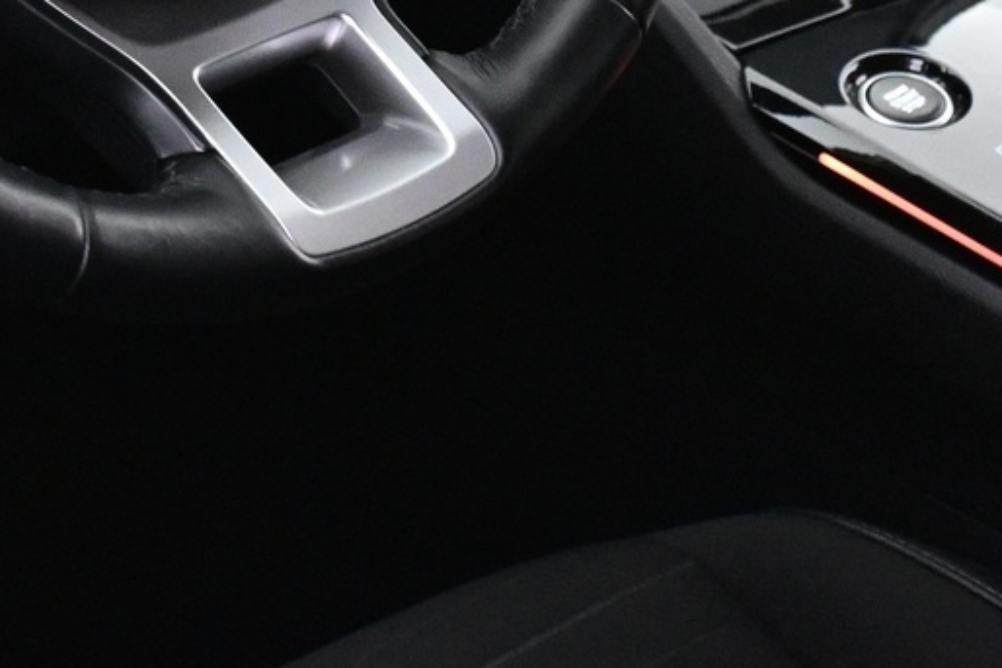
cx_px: 170
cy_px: -362
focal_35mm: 104
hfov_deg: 19.4
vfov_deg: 12.5
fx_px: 2895
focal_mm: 22
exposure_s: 1/30
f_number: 4
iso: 4000
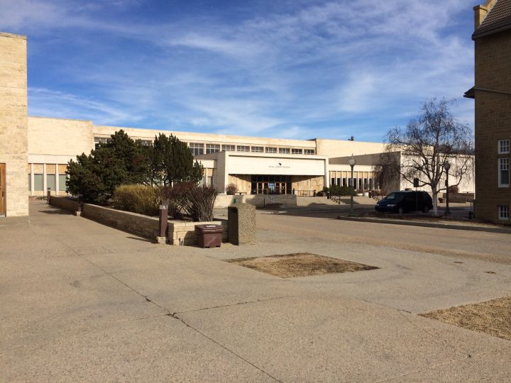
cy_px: 192
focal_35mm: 29
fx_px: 428
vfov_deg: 48.2
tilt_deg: -1.1
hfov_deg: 61.7
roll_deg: +0.7
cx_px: 256
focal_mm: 4.15
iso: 32
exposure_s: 1/3731
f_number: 2.2
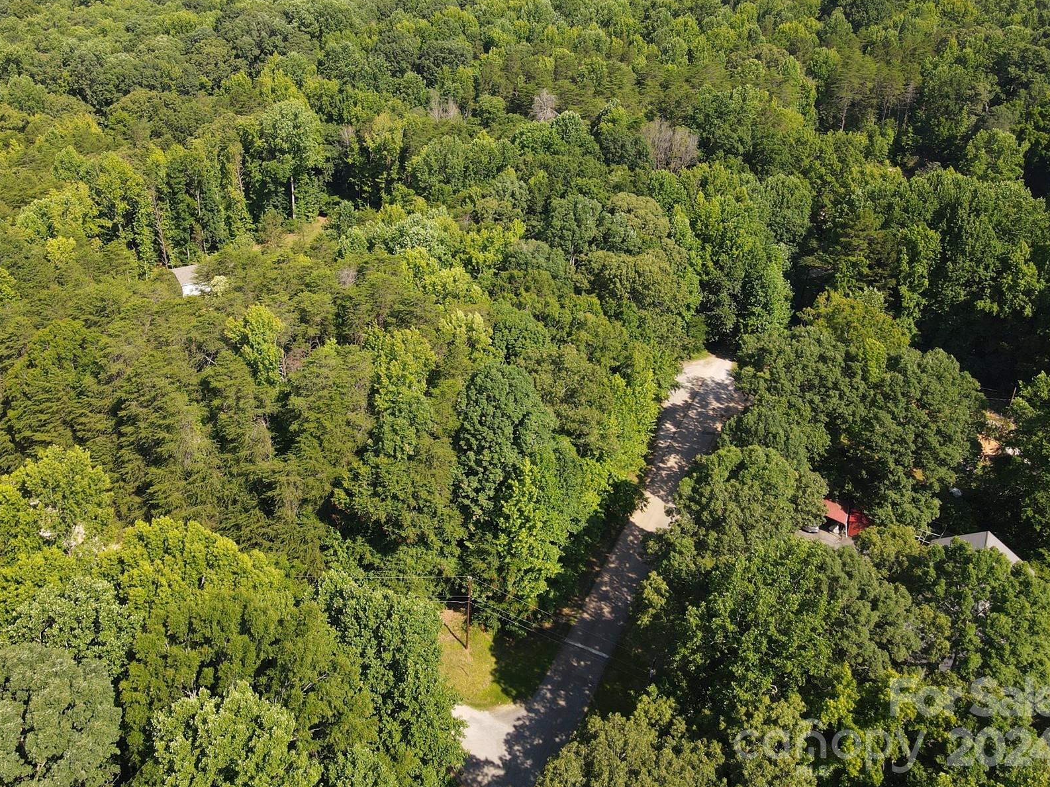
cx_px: 430
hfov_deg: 58.0
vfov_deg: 45.0
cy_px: 294
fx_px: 940
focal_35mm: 31
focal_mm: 4.5
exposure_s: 1/20
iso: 100
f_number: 2.8
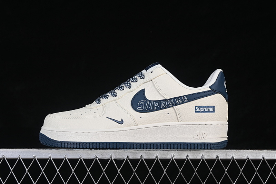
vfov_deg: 18.2
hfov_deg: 27.0
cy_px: 92
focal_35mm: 75
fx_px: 575
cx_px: 138
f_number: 8
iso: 160
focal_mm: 50
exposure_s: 1/80
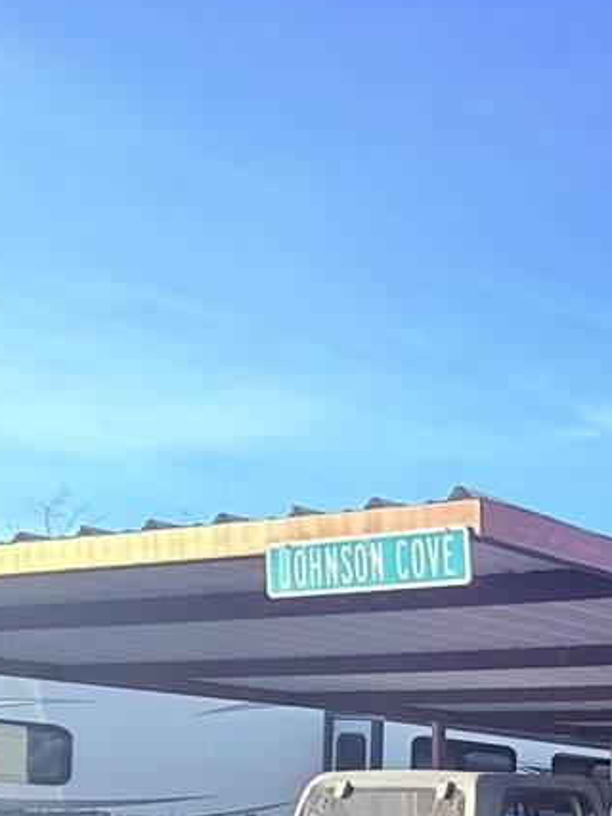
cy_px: 864
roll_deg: -0.7
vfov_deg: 38.3
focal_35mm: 42
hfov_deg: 21.0
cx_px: 1136
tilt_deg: -2.0
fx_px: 991
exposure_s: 1/531
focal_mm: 2.22
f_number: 2.2
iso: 50
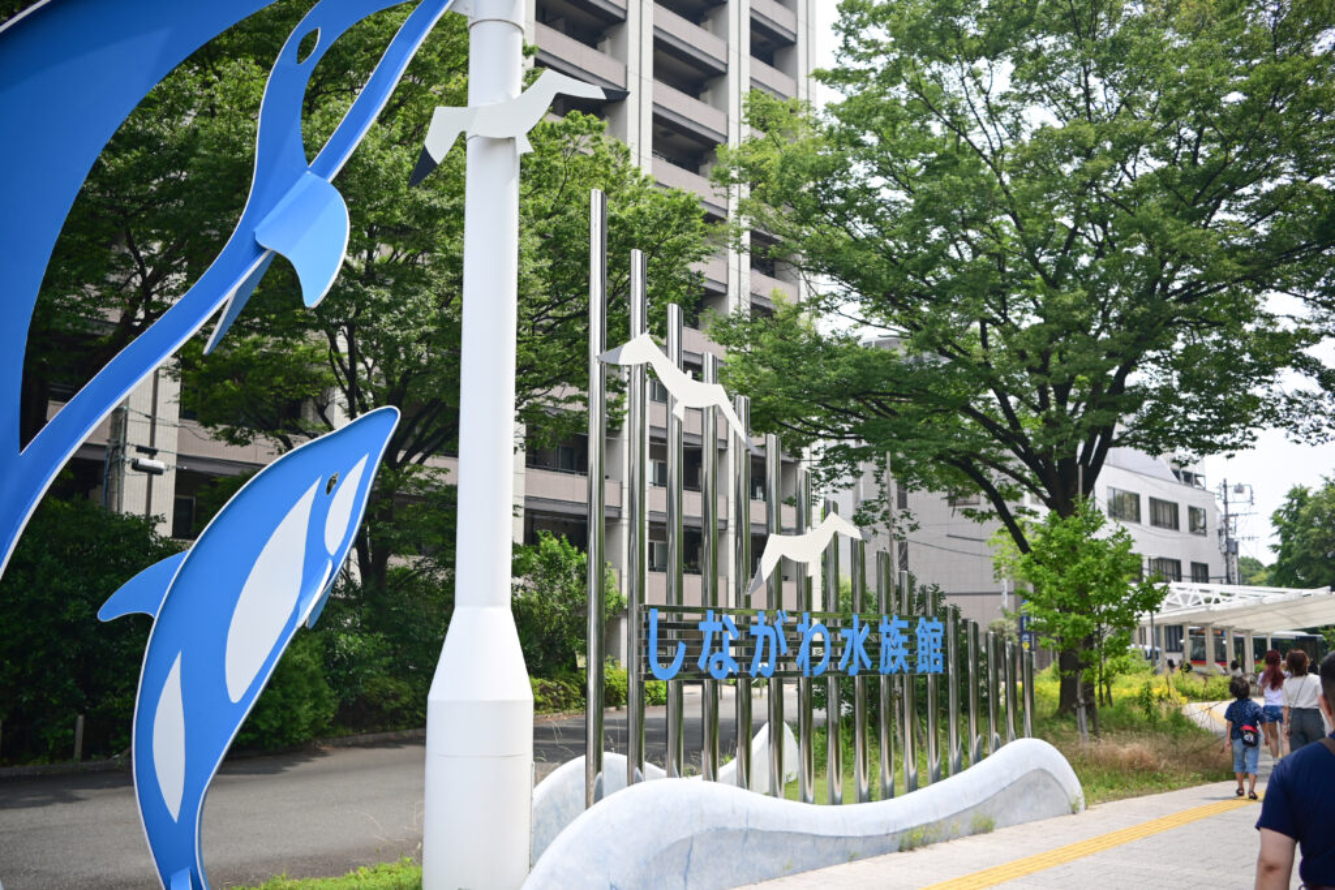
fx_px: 1335
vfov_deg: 36.9
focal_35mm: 36
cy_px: 445
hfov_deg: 53.1
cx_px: 668
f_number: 2.8
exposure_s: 1/1000
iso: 100
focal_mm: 24
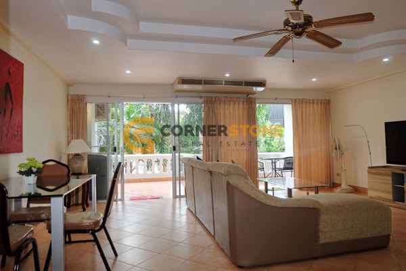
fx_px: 271
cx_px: 203
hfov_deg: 73.7
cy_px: 136
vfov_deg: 53.1
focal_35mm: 24
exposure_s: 1/30
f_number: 3.5
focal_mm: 16
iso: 200
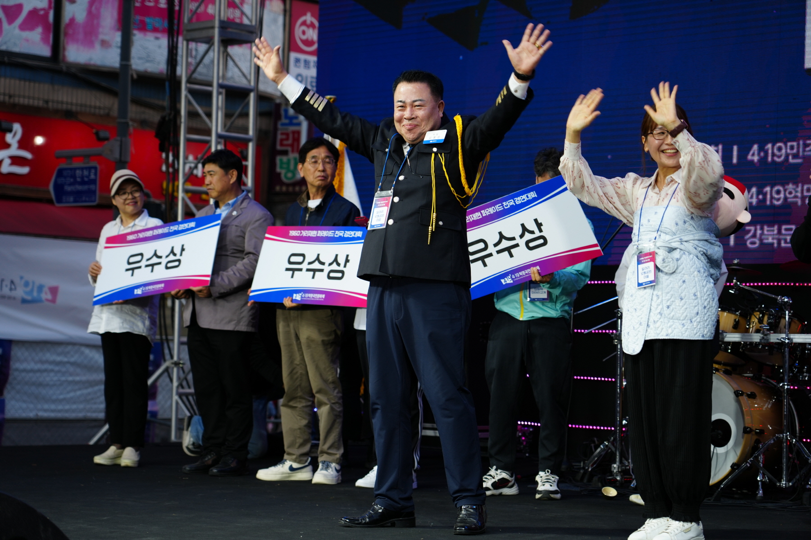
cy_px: 270
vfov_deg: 15.7
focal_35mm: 87
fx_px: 1960
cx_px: 406
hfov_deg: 23.4
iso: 250
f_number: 4
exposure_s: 1/200
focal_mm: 87
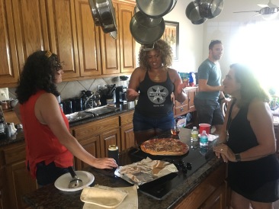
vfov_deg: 48.2
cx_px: 140
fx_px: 234
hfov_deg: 61.7
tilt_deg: -10.1
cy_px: 104
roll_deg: +2.0
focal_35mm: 29
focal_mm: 4.15
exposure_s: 1/20
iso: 200
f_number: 2.2
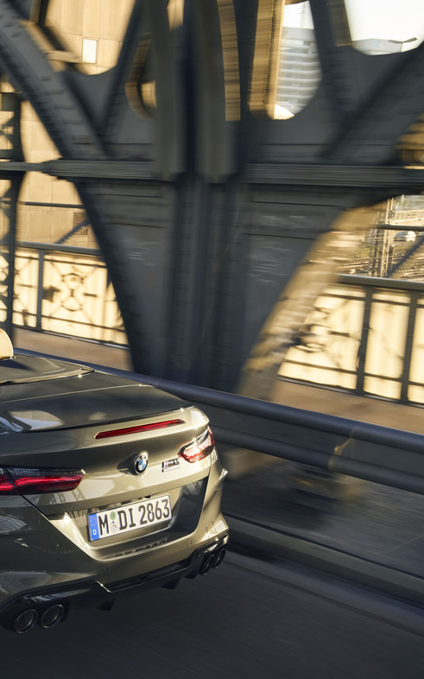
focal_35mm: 56
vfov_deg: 36.3
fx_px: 1036
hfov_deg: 21.8
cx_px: -54
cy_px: 340
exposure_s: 1/40
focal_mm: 36
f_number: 9
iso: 400
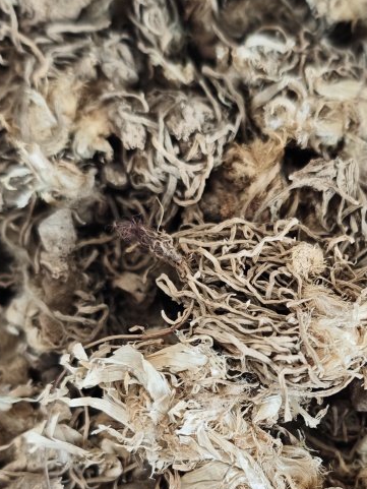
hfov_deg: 28.3
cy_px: 360
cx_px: 261
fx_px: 721
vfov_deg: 36.7
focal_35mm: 51
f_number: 1.44
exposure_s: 1/113
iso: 80
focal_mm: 6.68
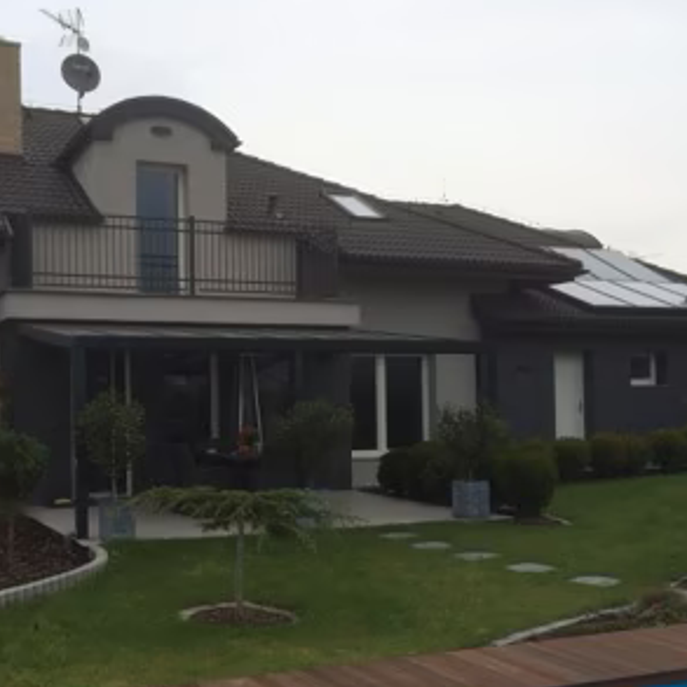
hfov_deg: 39.5
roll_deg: +0.9
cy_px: 394
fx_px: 943
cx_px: 220
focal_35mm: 42
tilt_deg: -0.9
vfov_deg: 39.9
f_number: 2.2
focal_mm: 4.15
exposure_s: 1/436
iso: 32
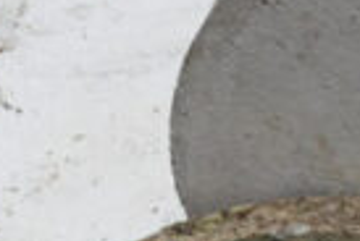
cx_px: 465
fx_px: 2616
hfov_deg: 7.8
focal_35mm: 261
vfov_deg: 5.3
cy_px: 275
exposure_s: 1/400
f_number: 5.6
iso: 100
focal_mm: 35
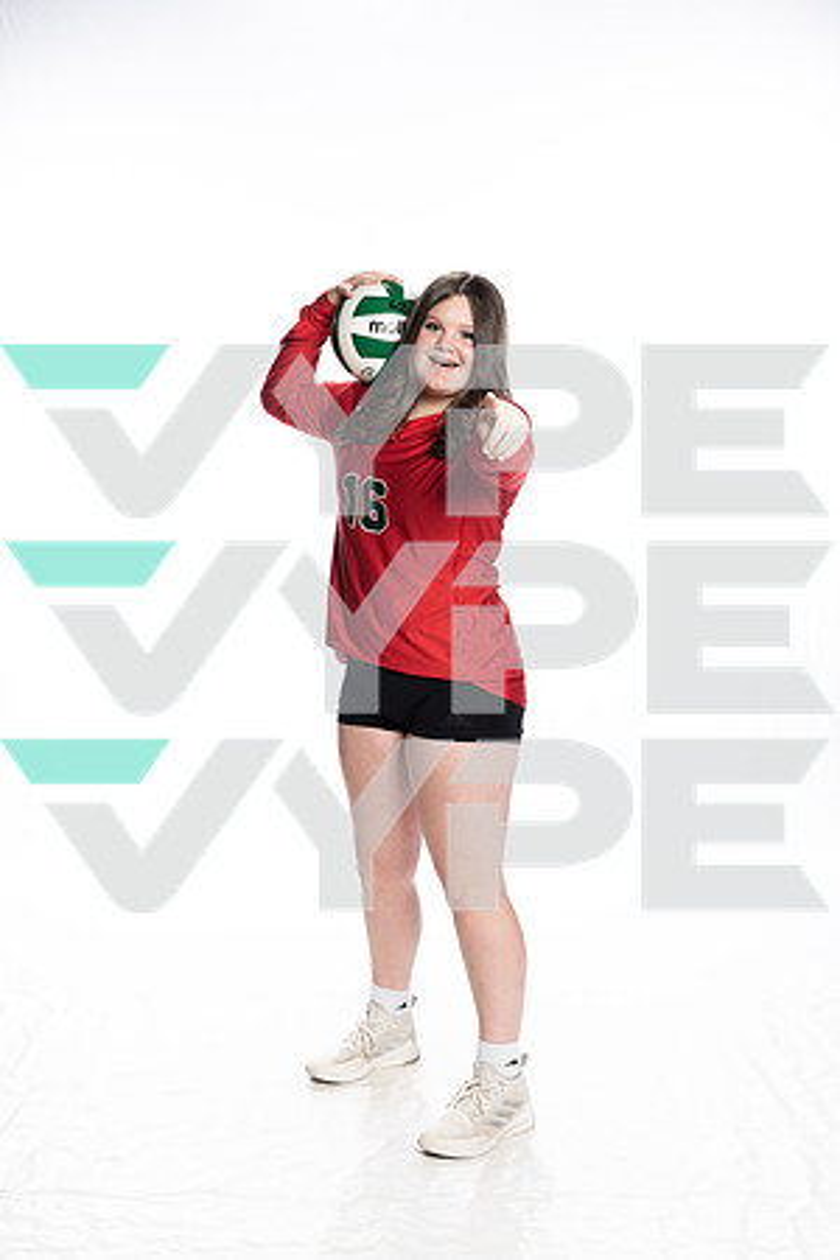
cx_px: 420
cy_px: 630
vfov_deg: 39.6
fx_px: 1750
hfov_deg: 27.0
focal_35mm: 50
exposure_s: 1/250
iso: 400
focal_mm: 50
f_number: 8
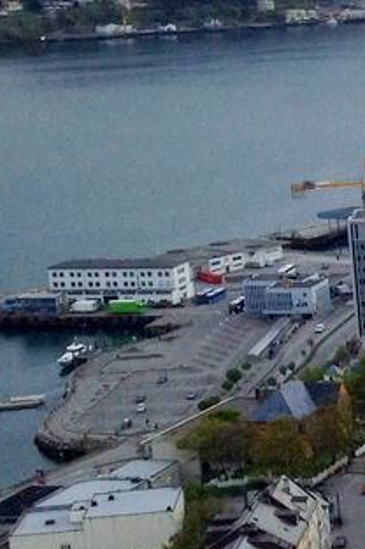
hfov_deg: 7.9
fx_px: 2271
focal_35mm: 149
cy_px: 365
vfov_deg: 13.8
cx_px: 1118
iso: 64
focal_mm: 4.28
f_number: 2.4
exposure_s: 1/1416
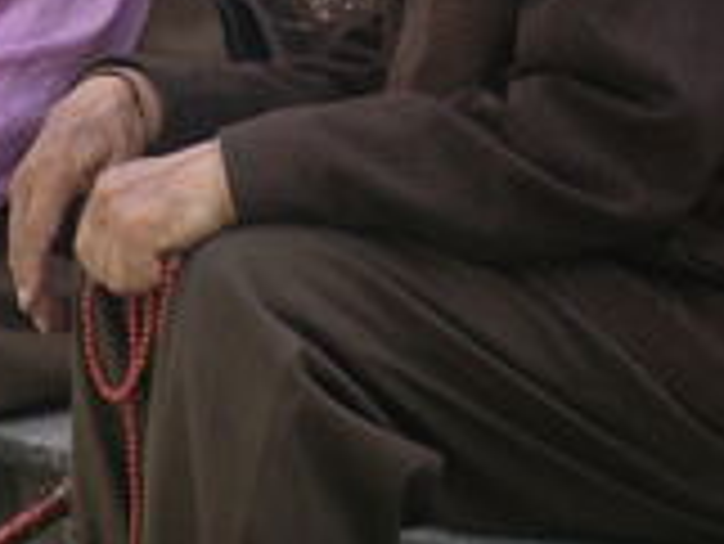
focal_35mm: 453
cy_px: -54
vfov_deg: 3.3
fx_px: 9482
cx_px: 88
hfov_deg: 4.4
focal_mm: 39
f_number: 4.6
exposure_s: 1/274
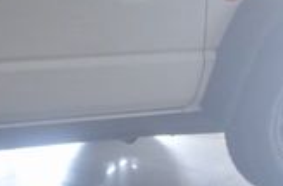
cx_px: -67
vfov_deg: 10.4
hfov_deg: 15.3
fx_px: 1010
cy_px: -40
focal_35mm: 129
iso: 720
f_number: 4
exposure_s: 1/60
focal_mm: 22
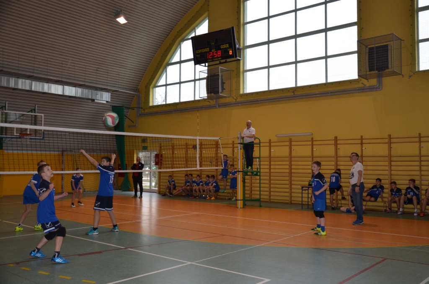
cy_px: 142
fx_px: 392
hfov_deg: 57.3
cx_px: 214
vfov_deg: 39.8
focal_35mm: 33
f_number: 3.8
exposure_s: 1/125
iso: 280
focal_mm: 22
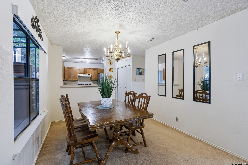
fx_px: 110
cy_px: 82
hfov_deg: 96.7
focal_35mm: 16
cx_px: 124
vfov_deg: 73.7
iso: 320
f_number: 7.1
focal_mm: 16
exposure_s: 1/25
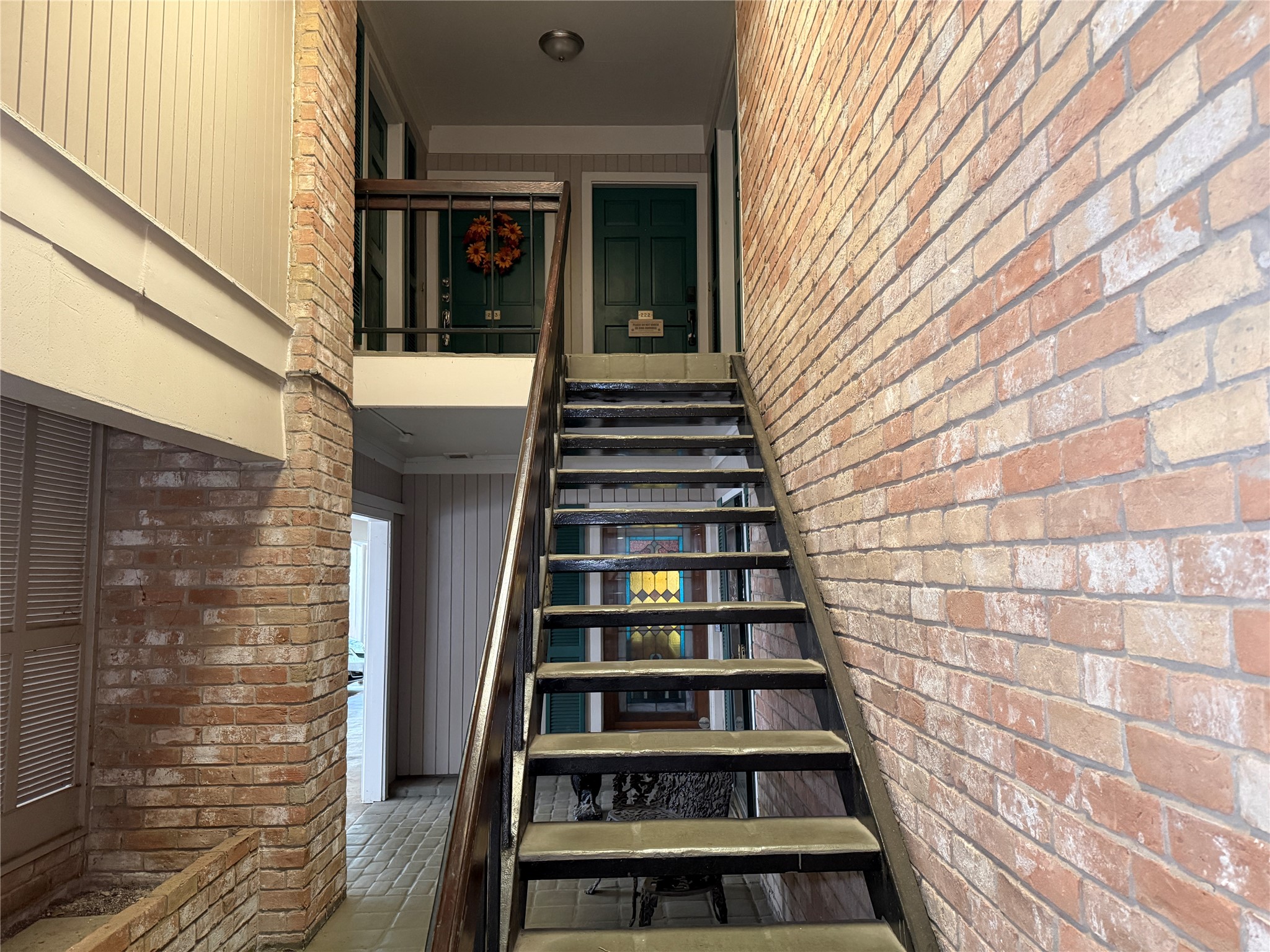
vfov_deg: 56.8
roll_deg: +1.6
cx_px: 635
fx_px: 881
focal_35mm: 24
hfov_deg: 71.6
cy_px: 476
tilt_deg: +6.2
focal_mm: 6.76
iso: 640
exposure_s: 1/60
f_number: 1.78
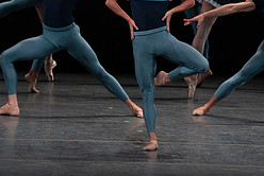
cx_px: 139
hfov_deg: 3.3
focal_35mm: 626
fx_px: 4596
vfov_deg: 2.2
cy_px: -24
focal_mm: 268
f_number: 7.1
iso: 5000
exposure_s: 1/400
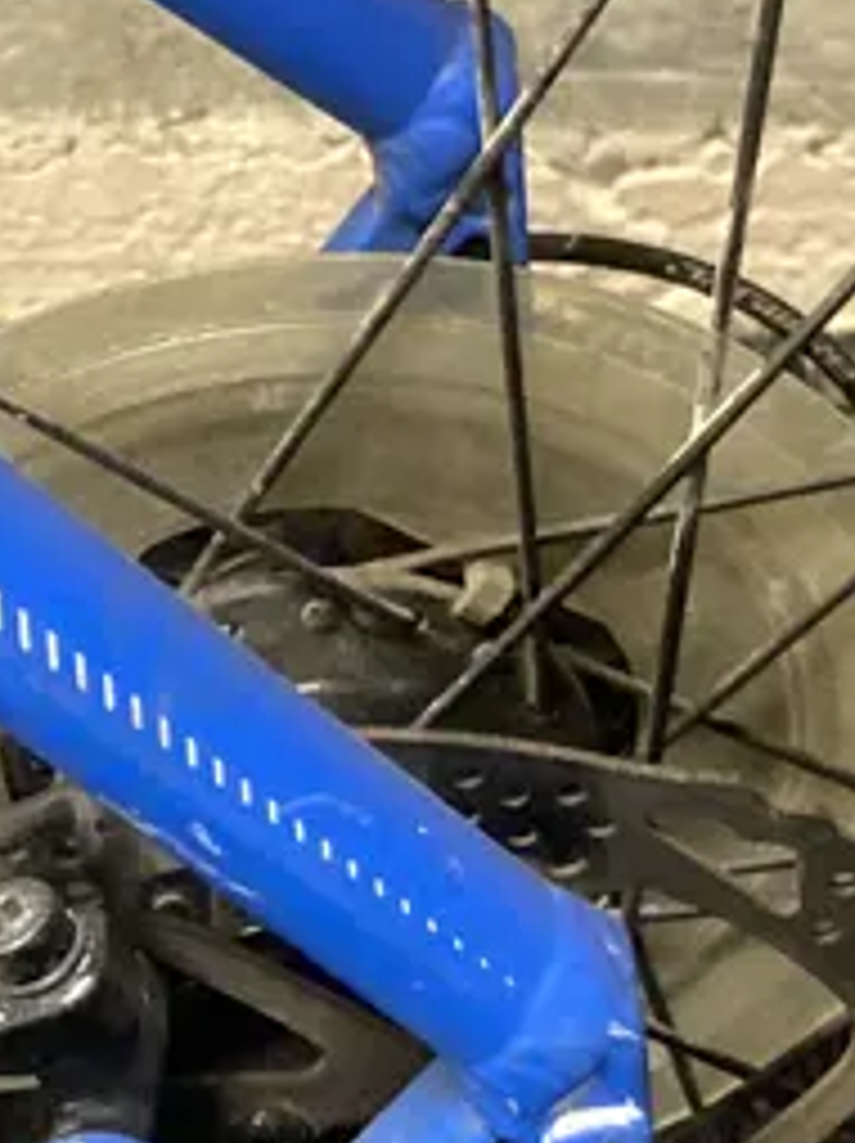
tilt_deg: -52.3
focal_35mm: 113
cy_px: 801
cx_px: 50
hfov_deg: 13.0
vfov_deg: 17.4
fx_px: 3728
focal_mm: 3.99
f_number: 1.8
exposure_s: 1/33
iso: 320
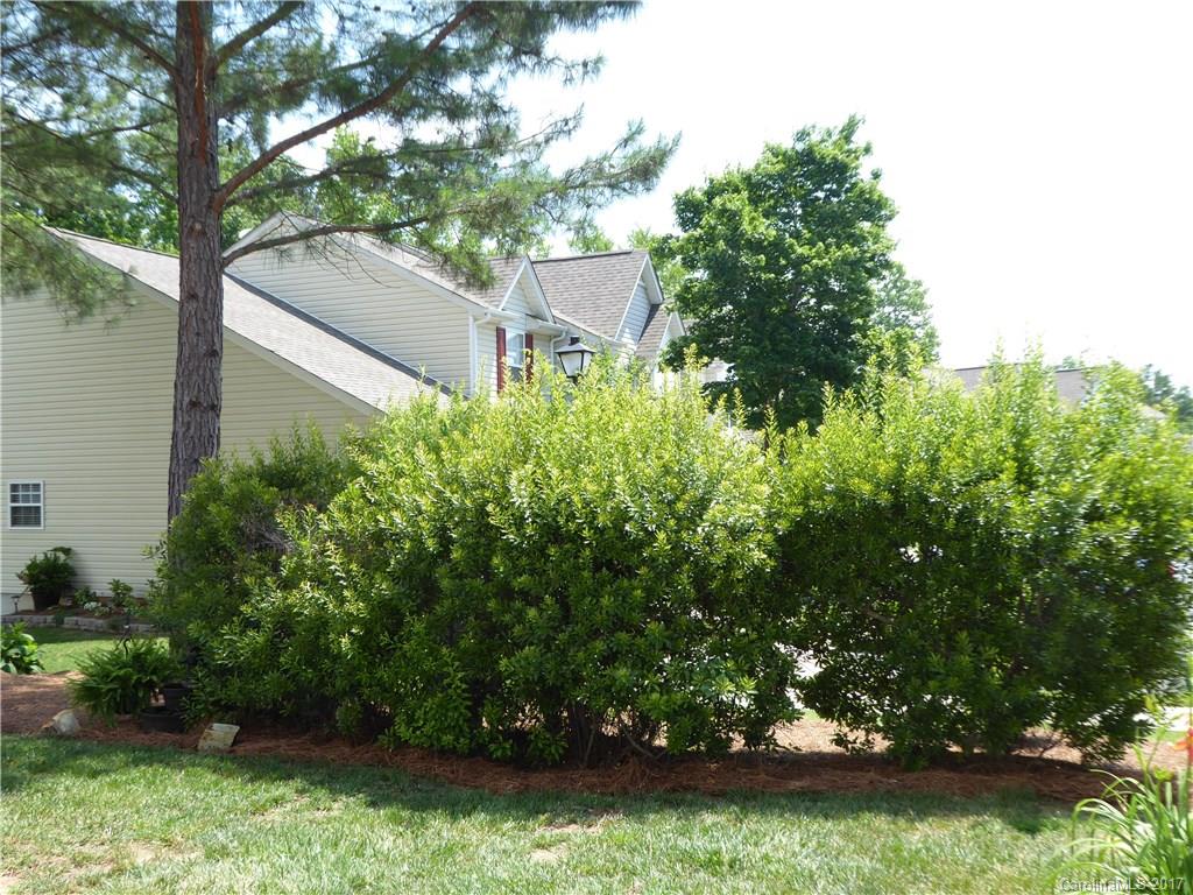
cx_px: 596
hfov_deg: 58.4
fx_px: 1068
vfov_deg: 45.4
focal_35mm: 31
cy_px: 448
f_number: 3.5
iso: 100
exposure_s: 1/250
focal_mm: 5.4
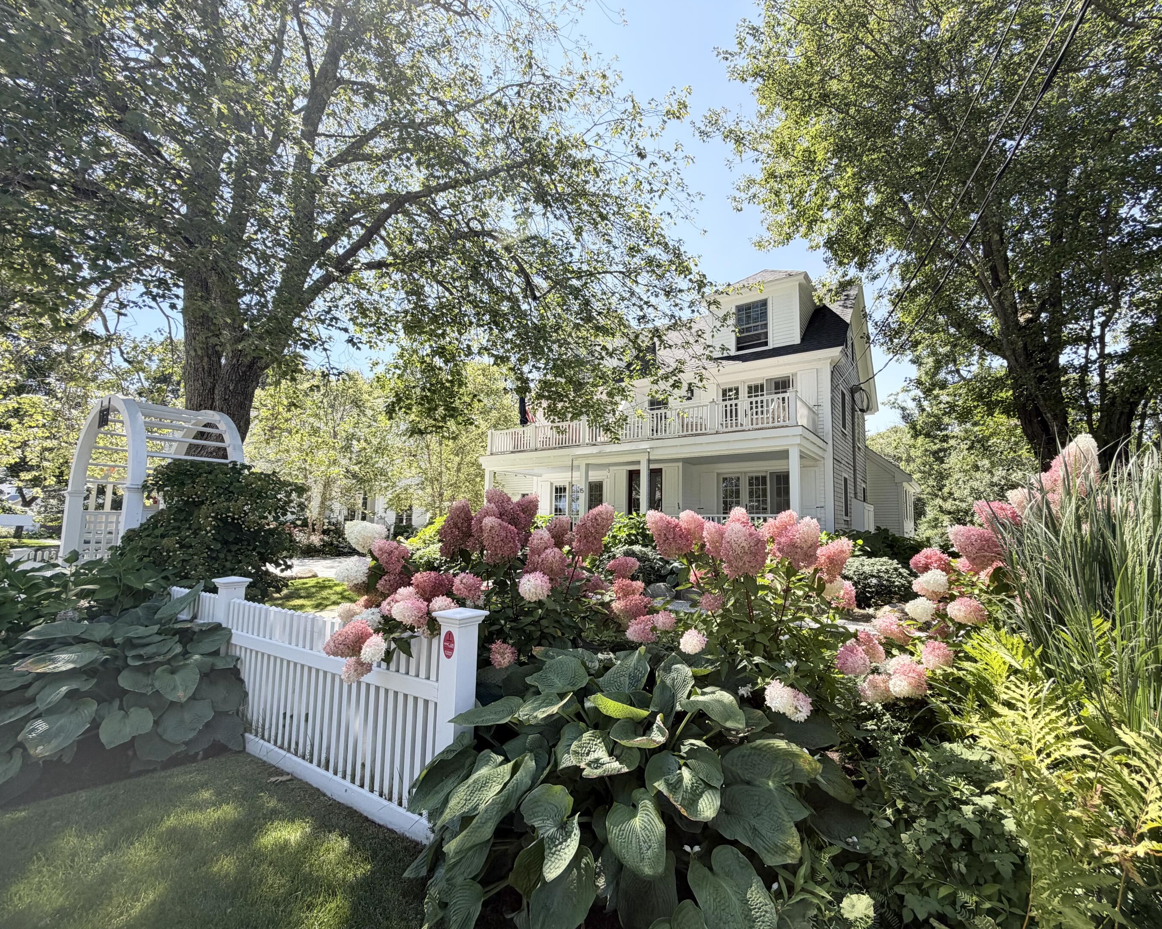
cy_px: 473
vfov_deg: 84.0
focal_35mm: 15
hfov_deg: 96.5
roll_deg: -0.1
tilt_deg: +6.3
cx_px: 634
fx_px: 516
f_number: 2.2
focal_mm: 2.22
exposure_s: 1/502
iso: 50
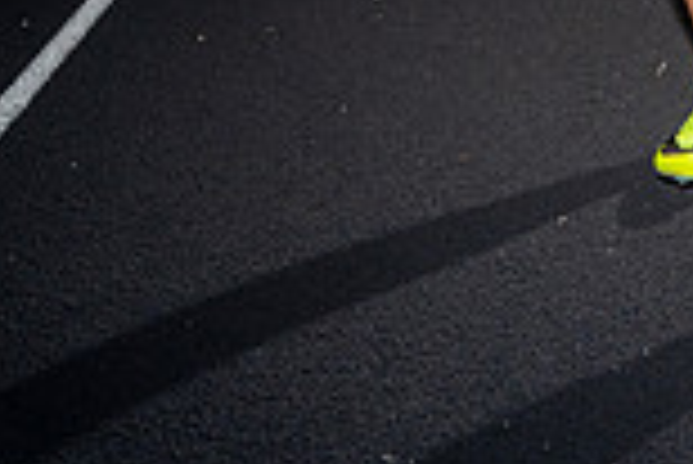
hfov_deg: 27.4
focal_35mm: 70
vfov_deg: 15.0
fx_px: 1349
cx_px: 666
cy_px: -518
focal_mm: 24
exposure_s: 1/200
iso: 800
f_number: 4
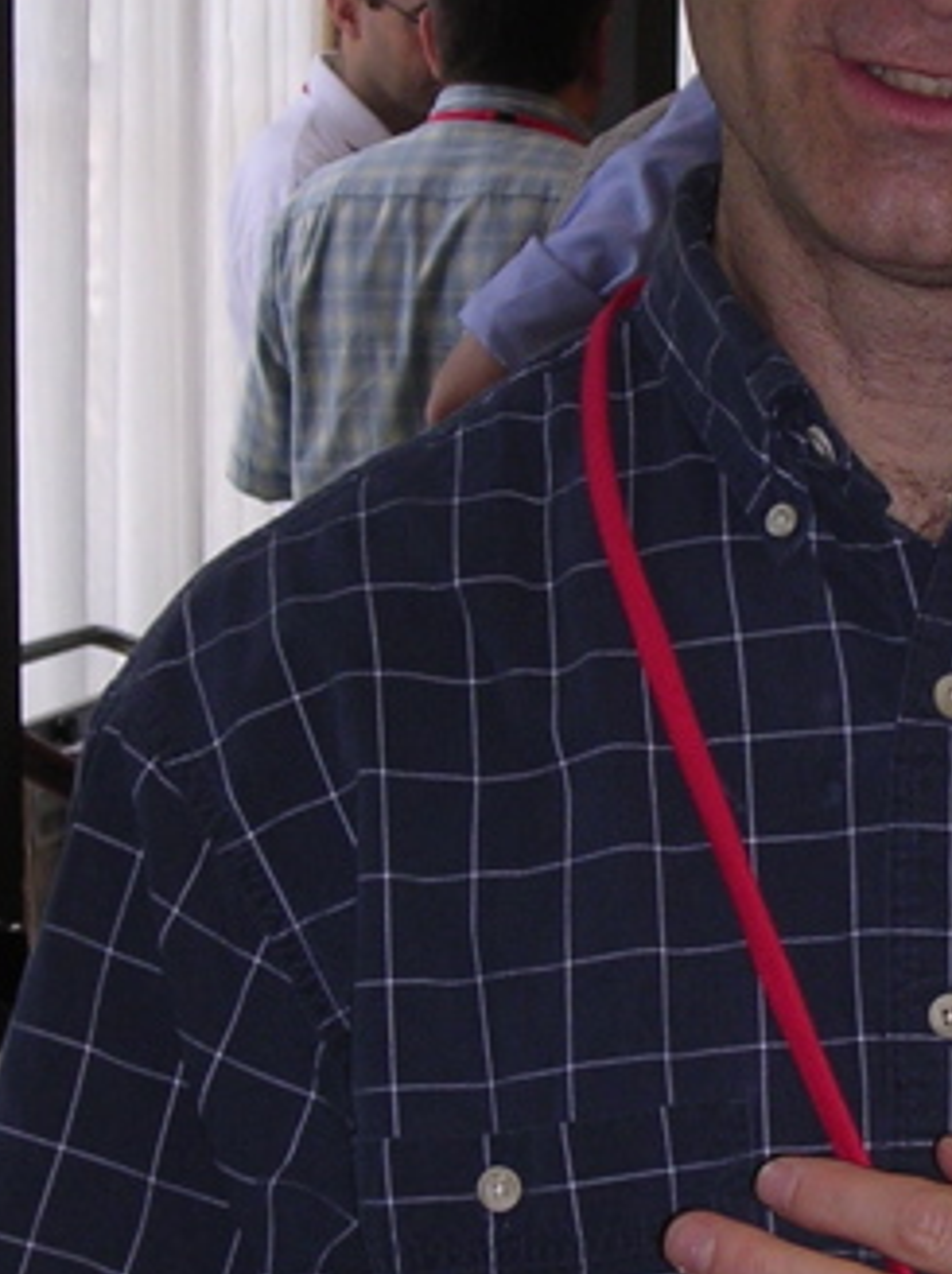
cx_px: 900
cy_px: 771
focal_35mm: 164
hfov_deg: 9.0
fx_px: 6029
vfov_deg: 12.1
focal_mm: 9.6
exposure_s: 1/60.1
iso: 100
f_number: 3.5
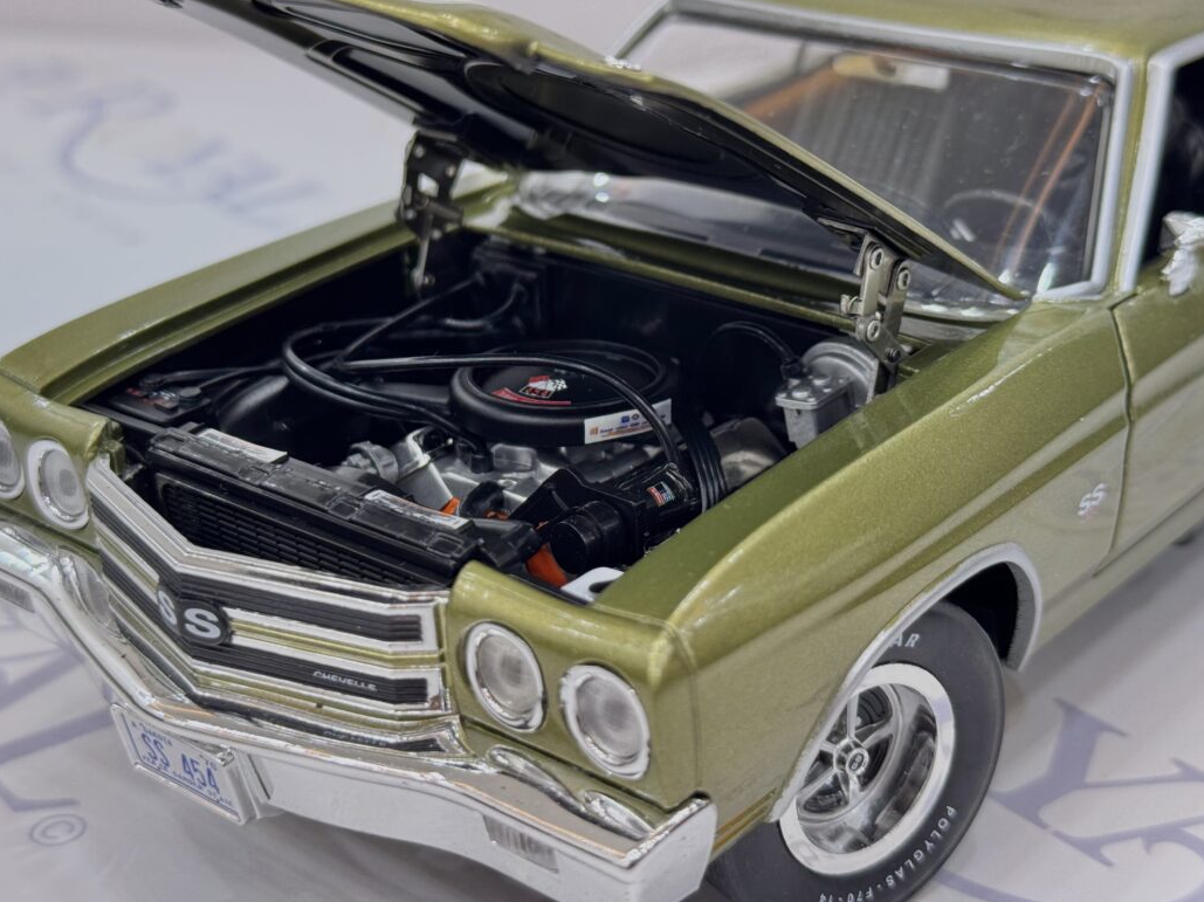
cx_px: 585
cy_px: 378
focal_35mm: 56
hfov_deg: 34.4
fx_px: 1947
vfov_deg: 26.1
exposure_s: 1/50
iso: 125
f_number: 1.78
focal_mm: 6.76
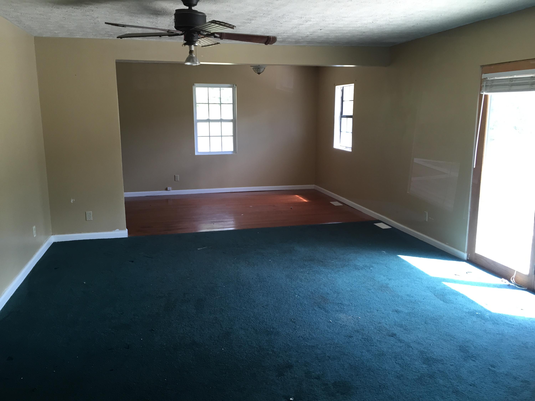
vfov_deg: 48.2
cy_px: 200
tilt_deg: -11.3
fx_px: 448
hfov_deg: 61.7
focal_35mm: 29
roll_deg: +0.0
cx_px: 268
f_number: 2.2
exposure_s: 1/30
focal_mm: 4.15
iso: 32
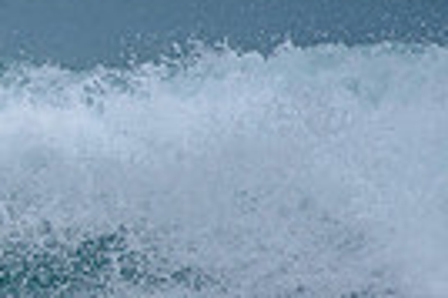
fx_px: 25815
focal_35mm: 2077
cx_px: -455
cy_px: 169
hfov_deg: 1.0
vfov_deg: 0.7
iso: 360
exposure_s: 1/2000
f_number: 5.6
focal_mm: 480
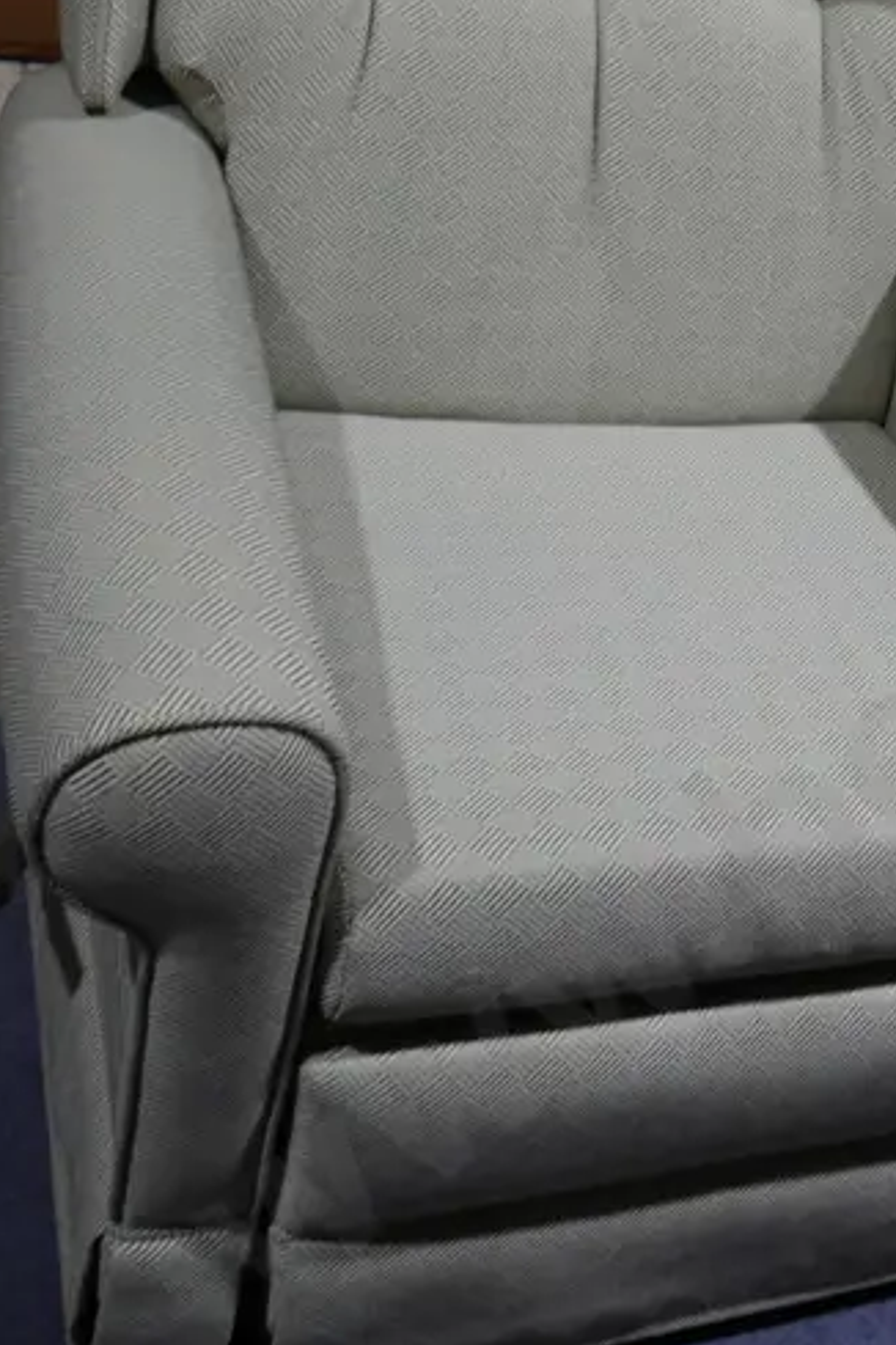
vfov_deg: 32.5
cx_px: 1347
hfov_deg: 19.4
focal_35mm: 61
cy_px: 425
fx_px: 2277
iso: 200
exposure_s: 1/125
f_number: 3.5
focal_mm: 14
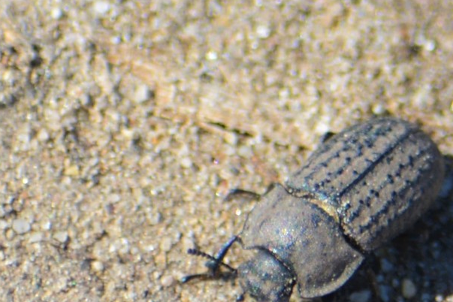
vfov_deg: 1.9
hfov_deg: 2.9
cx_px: 351
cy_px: 237
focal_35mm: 717
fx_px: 9022
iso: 100
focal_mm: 300
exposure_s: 1/200
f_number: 8
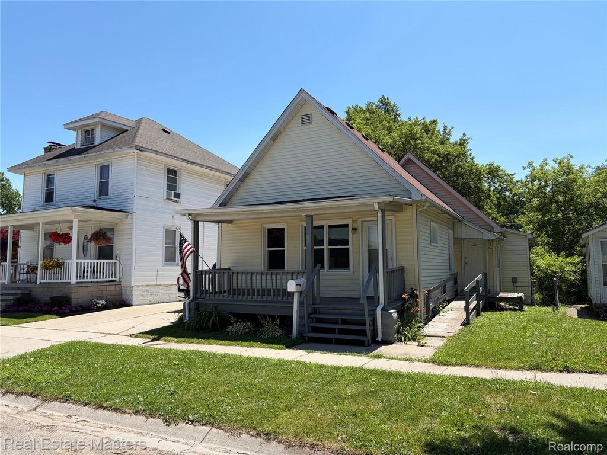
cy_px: 228
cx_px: 304
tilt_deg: +5.8
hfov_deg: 67.3
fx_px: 456
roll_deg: +1.0
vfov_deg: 53.1
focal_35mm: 26
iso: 50
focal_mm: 5.96
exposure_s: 1/2865
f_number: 1.6
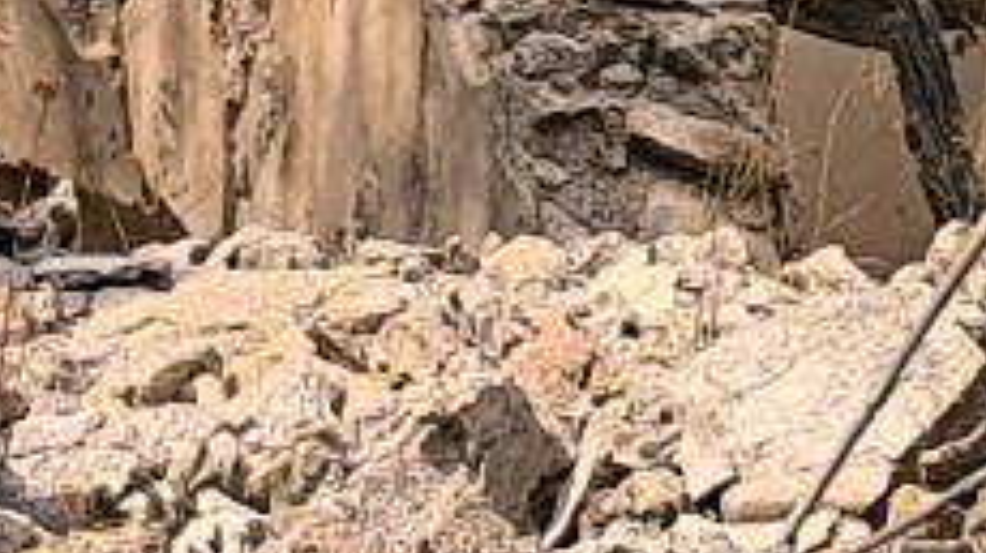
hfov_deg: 4.8
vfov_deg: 2.7
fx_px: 11757
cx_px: -364
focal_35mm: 450
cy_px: -1007
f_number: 1.65
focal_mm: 6.14
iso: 50
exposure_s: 1/1036
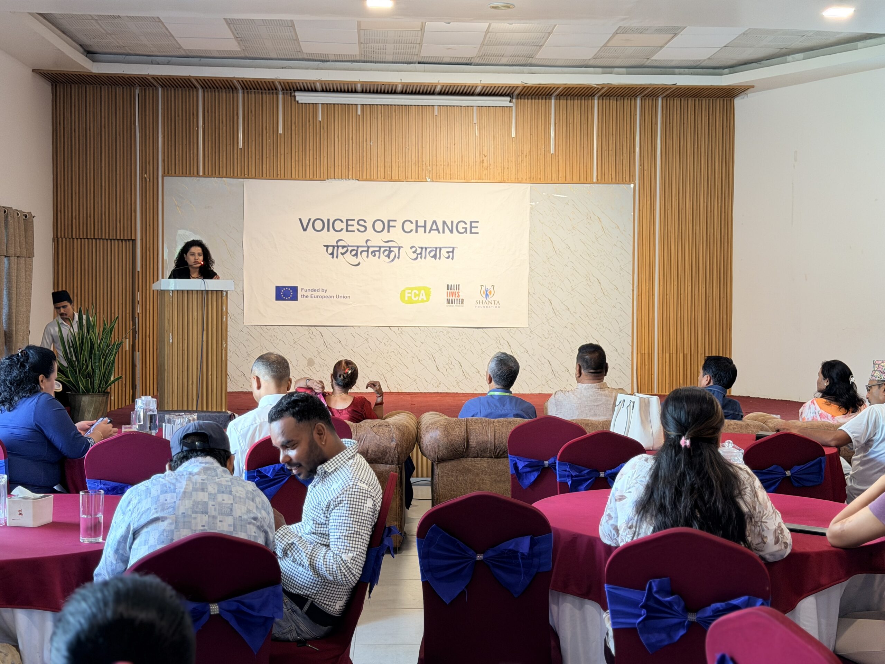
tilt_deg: -1.6
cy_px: 332
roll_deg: -0.4
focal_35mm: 48
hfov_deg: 39.7
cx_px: 442
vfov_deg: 30.3
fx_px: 1227
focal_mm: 6.76
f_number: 1.78
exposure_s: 1/50
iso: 80
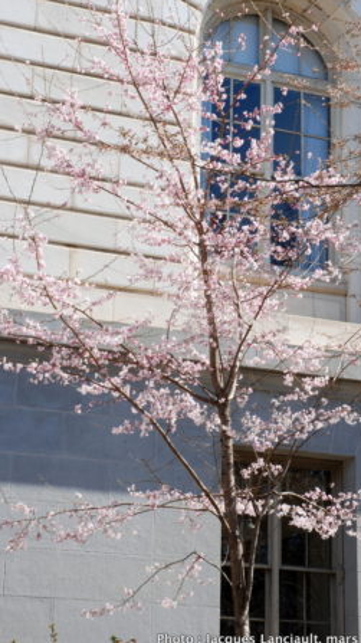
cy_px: 301
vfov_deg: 26.2
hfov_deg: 14.9
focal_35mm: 81
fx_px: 1380
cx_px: 172
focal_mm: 46
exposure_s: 1/40
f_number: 16
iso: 100
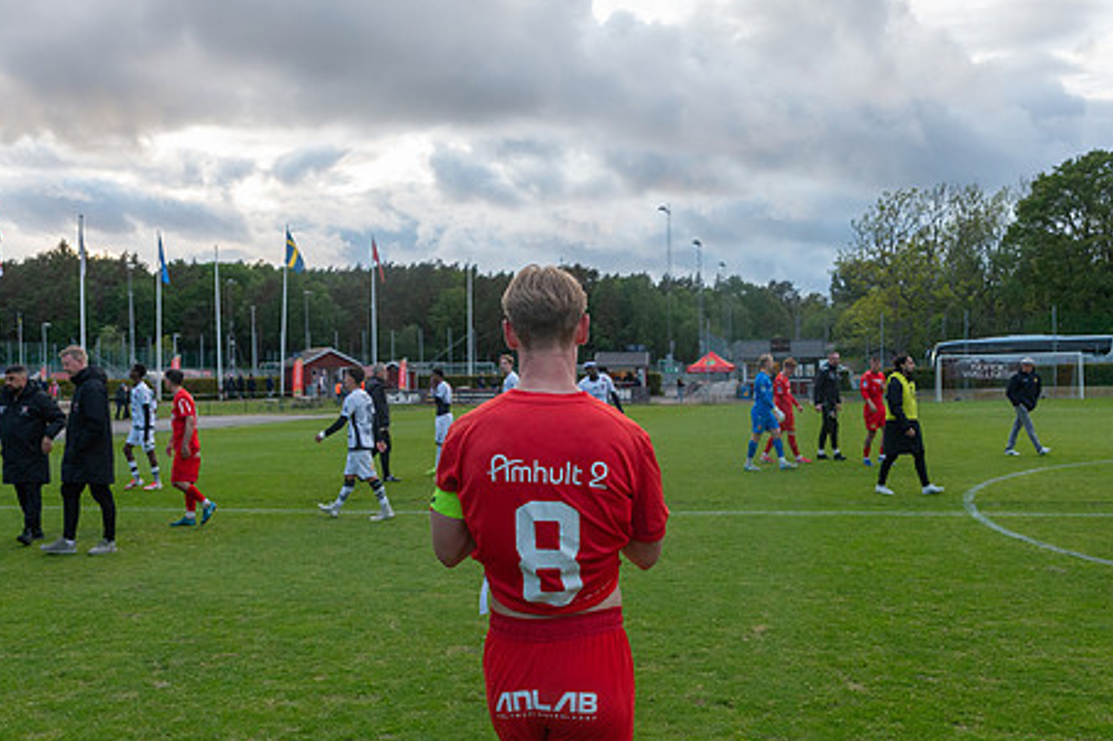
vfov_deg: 35.8
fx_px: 1143
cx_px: 597
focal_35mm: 37
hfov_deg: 51.9
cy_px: 439
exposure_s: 1/640
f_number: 4
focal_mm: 29
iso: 1000
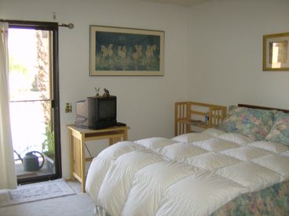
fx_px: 301
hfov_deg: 51.4
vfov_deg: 39.7
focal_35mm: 36
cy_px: 108
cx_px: 144
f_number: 2.8
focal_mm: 6
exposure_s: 1/60
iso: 200
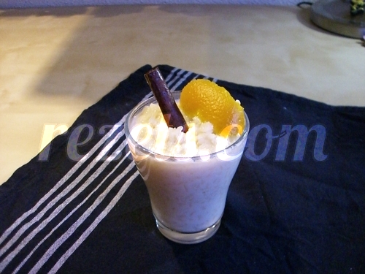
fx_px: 401
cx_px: 182
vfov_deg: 37.7
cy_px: 137
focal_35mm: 38
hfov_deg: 49.0
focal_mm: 6.2
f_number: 2.7
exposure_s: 1/50
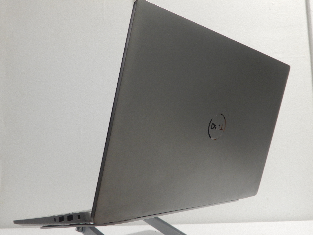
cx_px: 156
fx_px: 316
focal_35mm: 35
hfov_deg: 52.6
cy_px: 118
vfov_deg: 40.7
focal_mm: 6.2
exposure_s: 1/13
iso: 400
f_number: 4
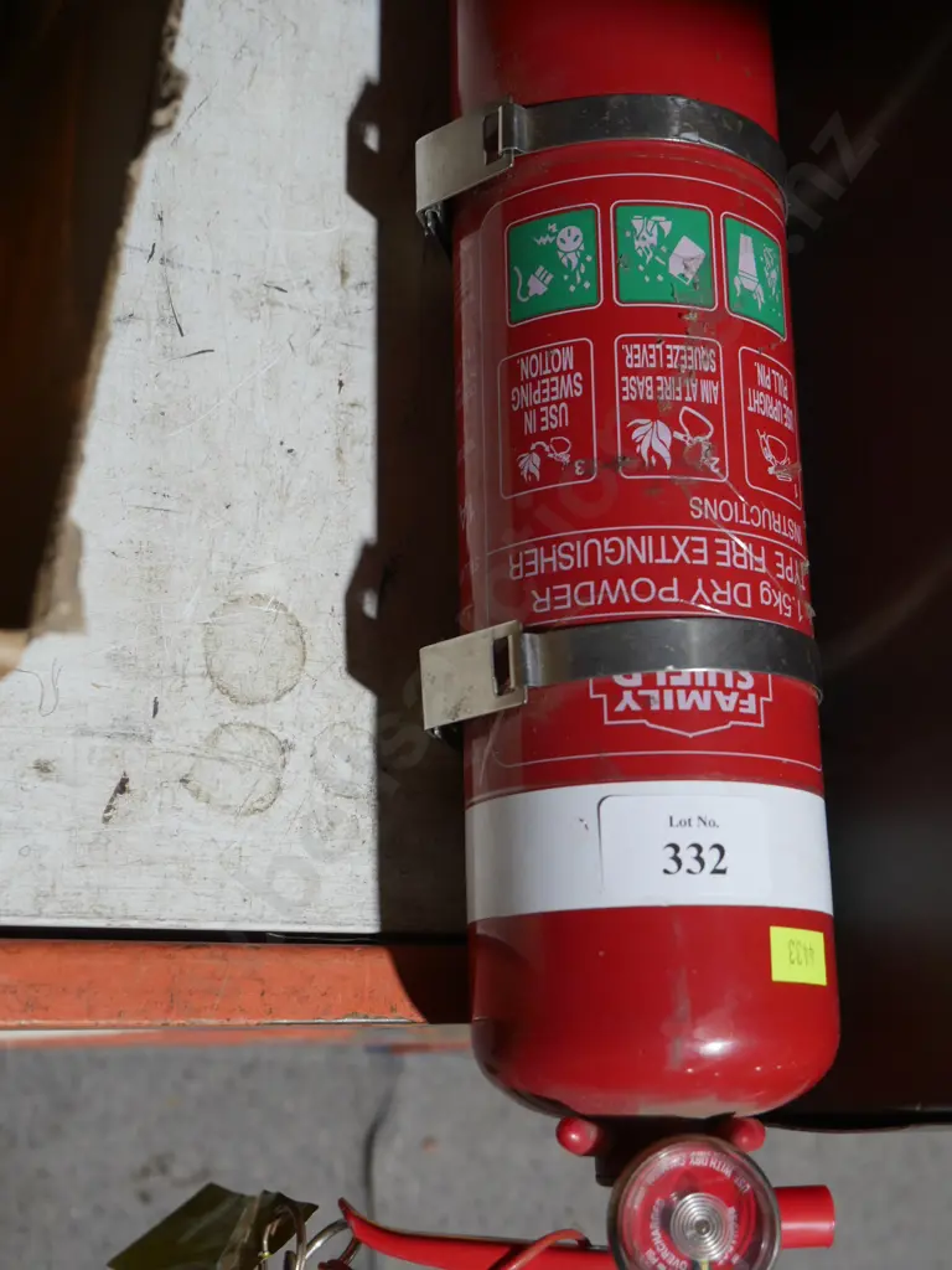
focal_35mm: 48
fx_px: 1760
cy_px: 635
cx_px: 476
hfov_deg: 30.3
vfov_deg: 39.7
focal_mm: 24
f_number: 5.2
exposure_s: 1/60
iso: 500
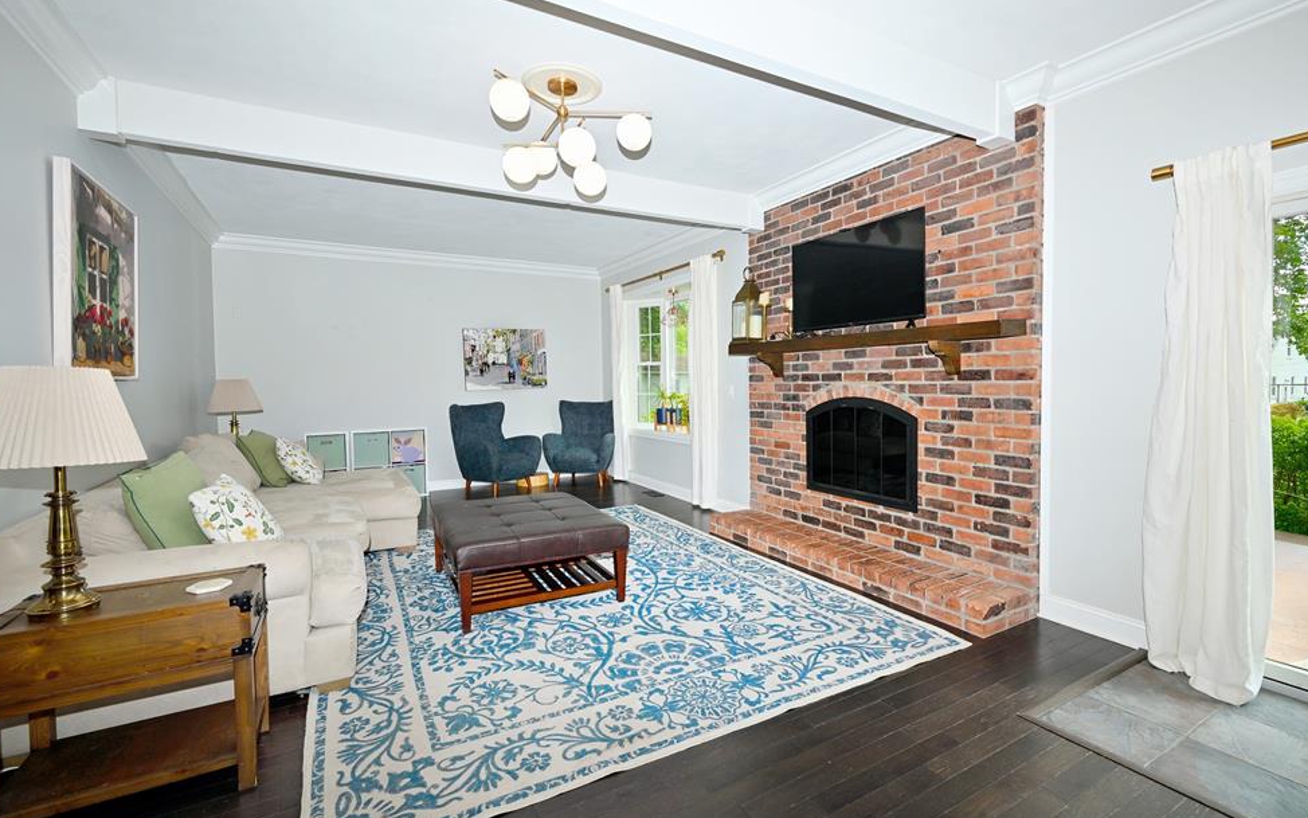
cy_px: 411
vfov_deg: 74.8
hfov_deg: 101.4
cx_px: 671
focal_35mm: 15
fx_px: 535
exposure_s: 1/60
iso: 160
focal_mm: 14
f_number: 7.1
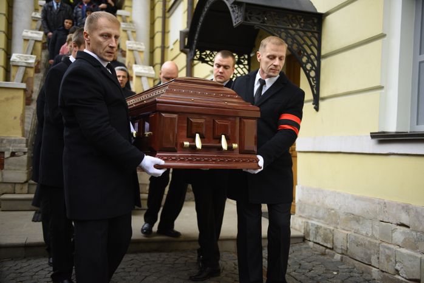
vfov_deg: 35.1
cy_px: 142
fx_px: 448
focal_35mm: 38
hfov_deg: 50.7
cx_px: 212
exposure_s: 1/800
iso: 1000
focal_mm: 38
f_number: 2.8
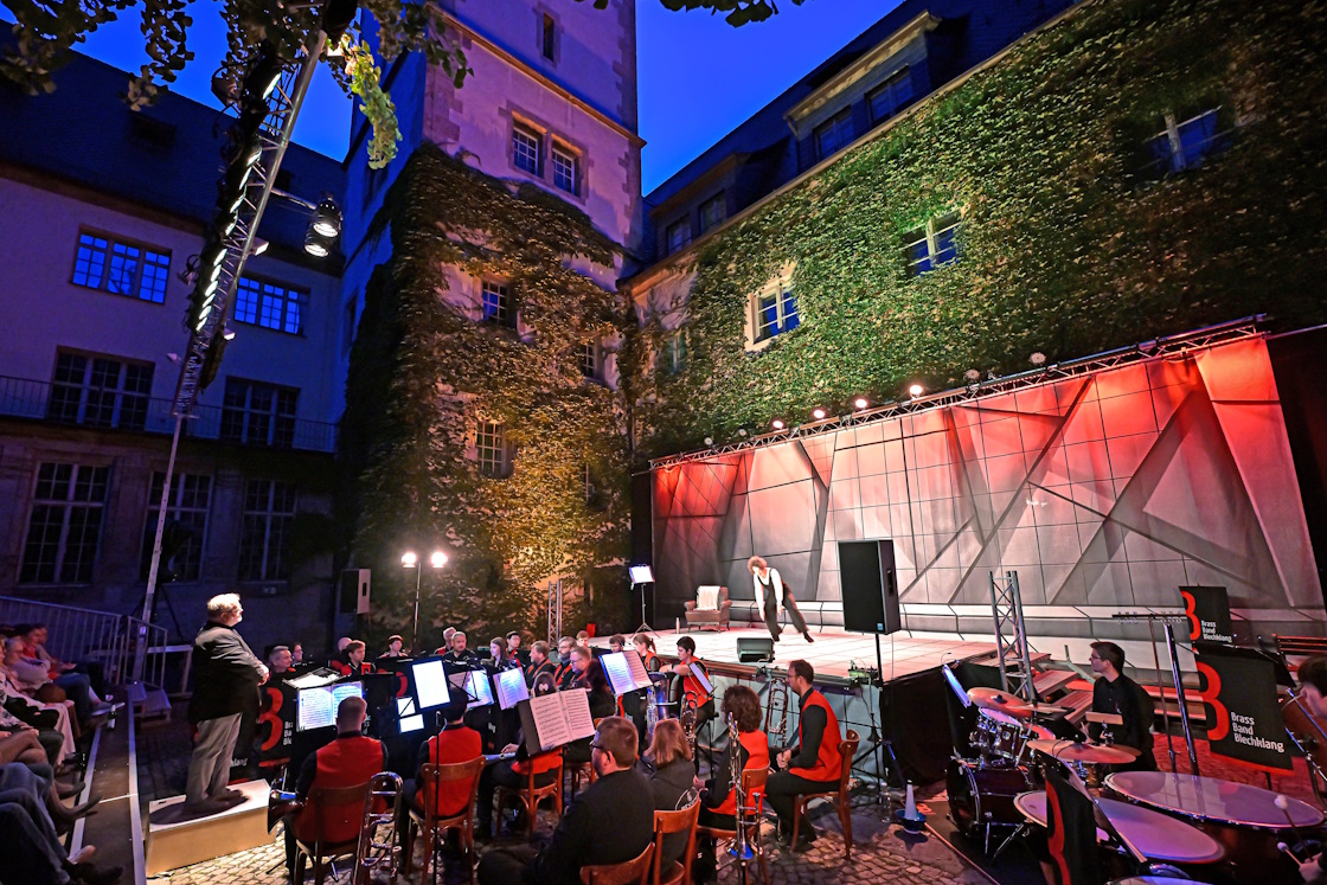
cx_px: 645
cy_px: 458
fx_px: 553
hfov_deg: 100.4
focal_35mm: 15
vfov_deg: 77.3
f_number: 5
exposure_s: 1/20
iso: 2000
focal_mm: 14
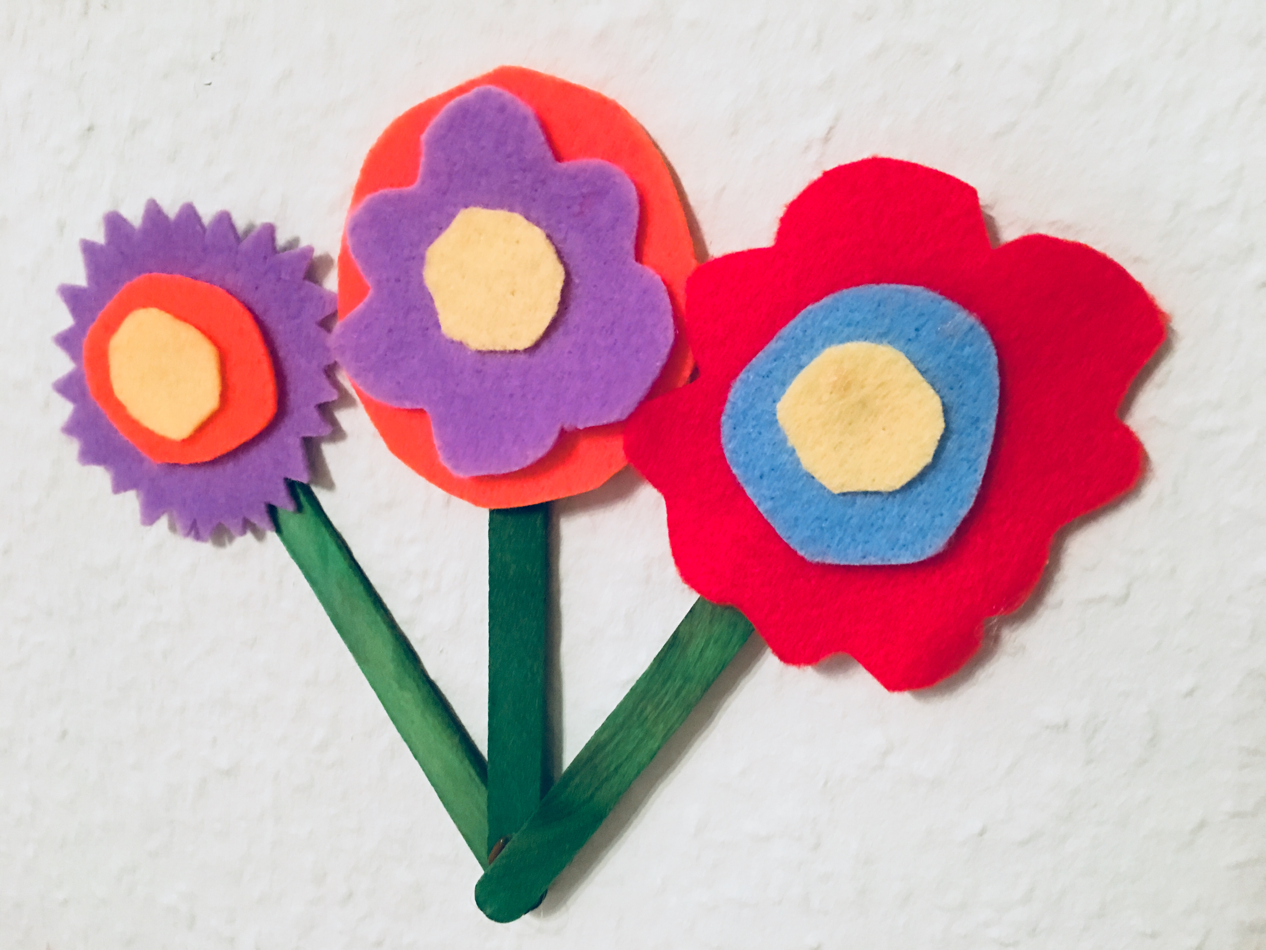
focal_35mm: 29
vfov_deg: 48.2
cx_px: 633
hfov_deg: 61.7
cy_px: 475
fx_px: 1061
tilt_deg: -12.1
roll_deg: +3.2
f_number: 2.2
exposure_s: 1/8
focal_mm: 4.15
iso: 125
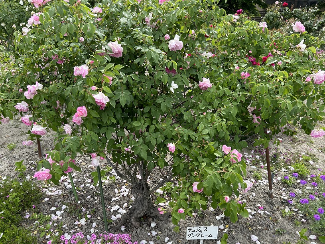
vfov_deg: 53.1
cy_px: 122
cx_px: 162
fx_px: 244
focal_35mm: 26
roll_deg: +0.8
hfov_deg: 67.3
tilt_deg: -24.1
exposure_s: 1/1361
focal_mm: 5.7
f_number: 1.5
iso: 50
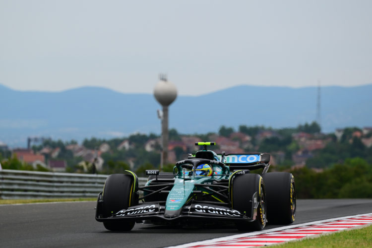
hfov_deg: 6.9
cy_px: 124
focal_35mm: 300
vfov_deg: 4.6
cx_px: 186
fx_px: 3100
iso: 200
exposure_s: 1/2000
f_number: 4
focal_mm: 200
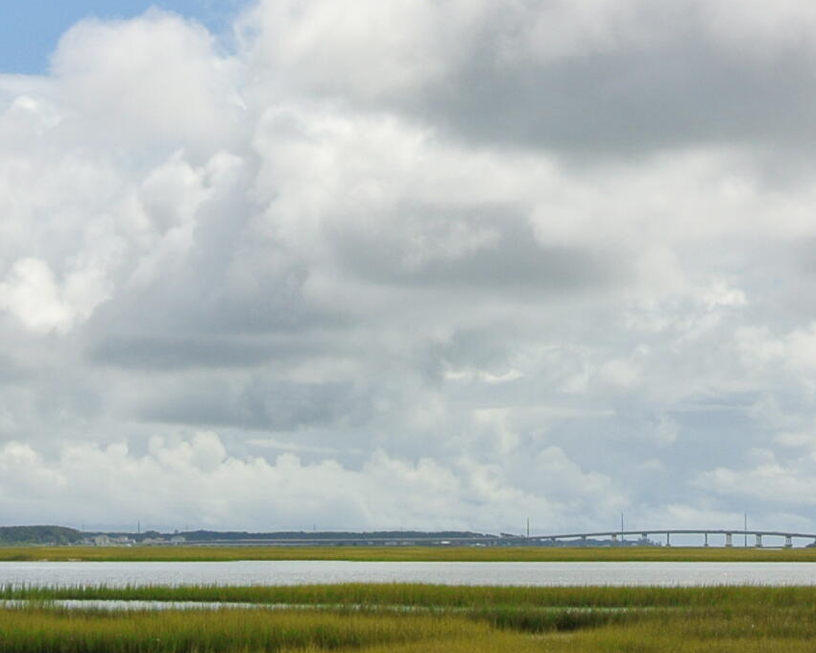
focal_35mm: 146
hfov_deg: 13.2
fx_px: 3526
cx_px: 379
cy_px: 359
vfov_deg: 10.6
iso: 100
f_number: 5
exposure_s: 1/1000
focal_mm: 16.3
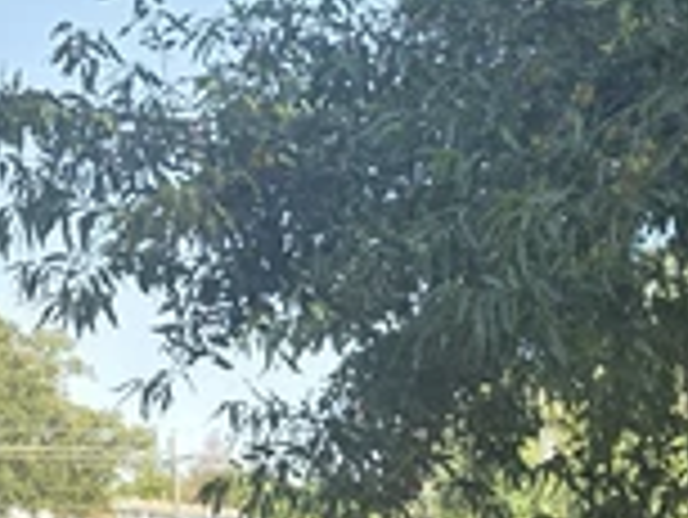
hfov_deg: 16.4
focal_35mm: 113
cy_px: 912
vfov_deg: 12.1
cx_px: 904
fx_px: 2248
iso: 80
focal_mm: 6.3
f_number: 1.7
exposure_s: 1/1321
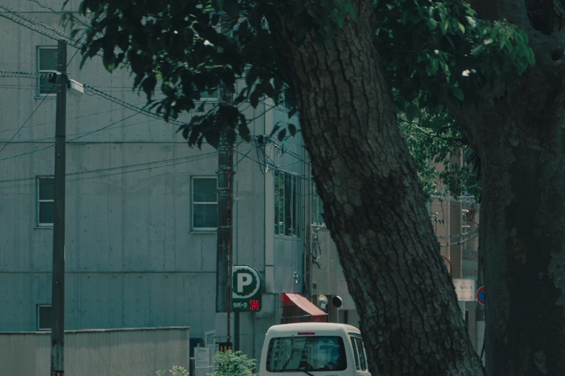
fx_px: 4346
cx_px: 933
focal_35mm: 277
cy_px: 279
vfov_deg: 5.0
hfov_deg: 7.3
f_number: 8
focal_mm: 60
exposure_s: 1/640
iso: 640
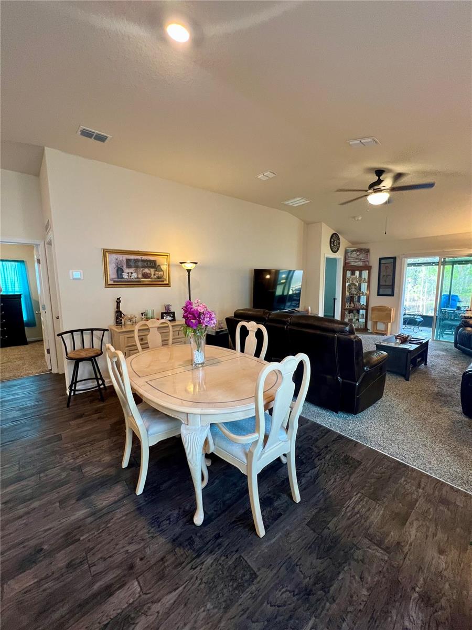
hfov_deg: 89.9
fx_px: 236
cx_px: 236
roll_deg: +1.3
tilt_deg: -5.7
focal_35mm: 13
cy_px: 315
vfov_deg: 106.2
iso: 160
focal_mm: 1.57
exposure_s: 1/60
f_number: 1.8
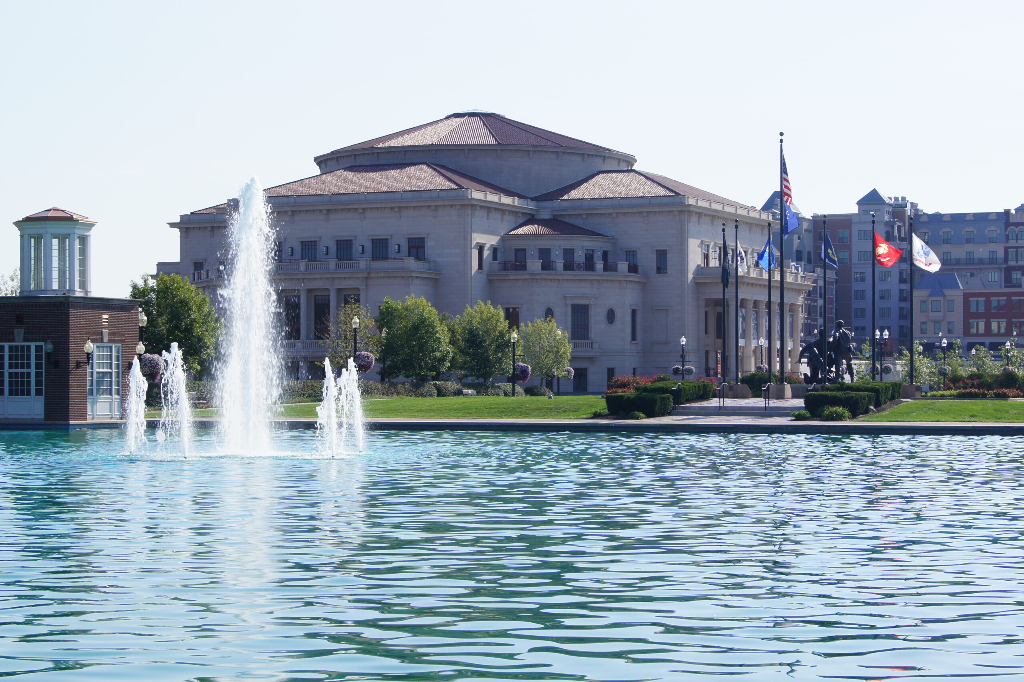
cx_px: 512
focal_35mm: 75
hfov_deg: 27.0
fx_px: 2132
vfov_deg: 18.2
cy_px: 341
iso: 100
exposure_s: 1/125
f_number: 13
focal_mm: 50
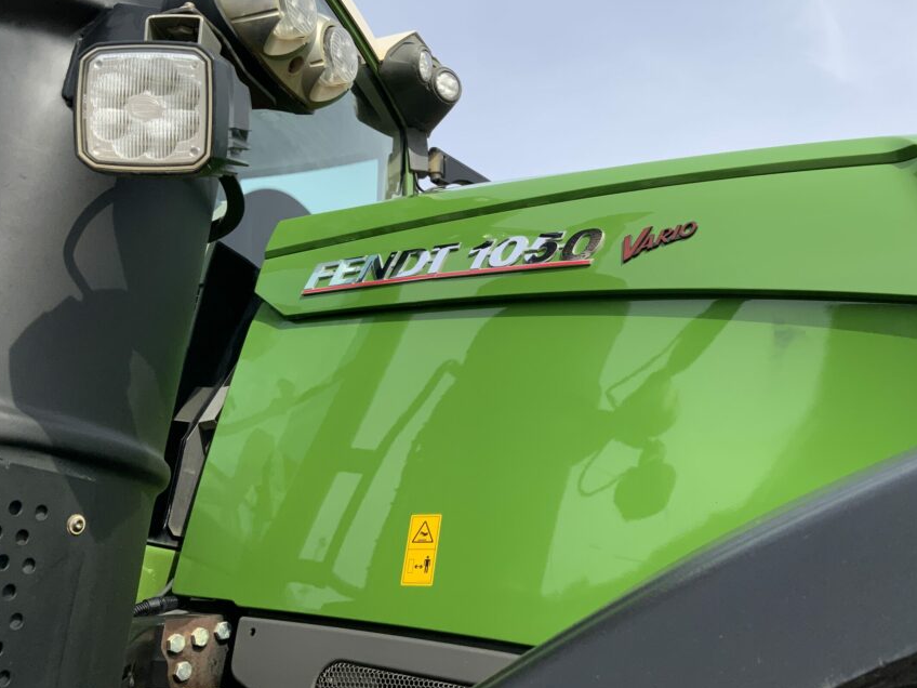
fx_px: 927
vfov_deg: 40.6
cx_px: 546
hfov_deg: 52.3
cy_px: 286
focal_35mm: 35
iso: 16
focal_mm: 3
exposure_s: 1/1577
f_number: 1.8
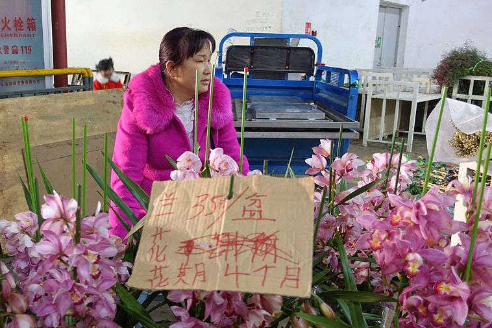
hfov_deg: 50.0
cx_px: 173
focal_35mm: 38
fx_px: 519
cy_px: 175
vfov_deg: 35.0
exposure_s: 1/30
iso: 400
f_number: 1.8
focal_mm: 8.8
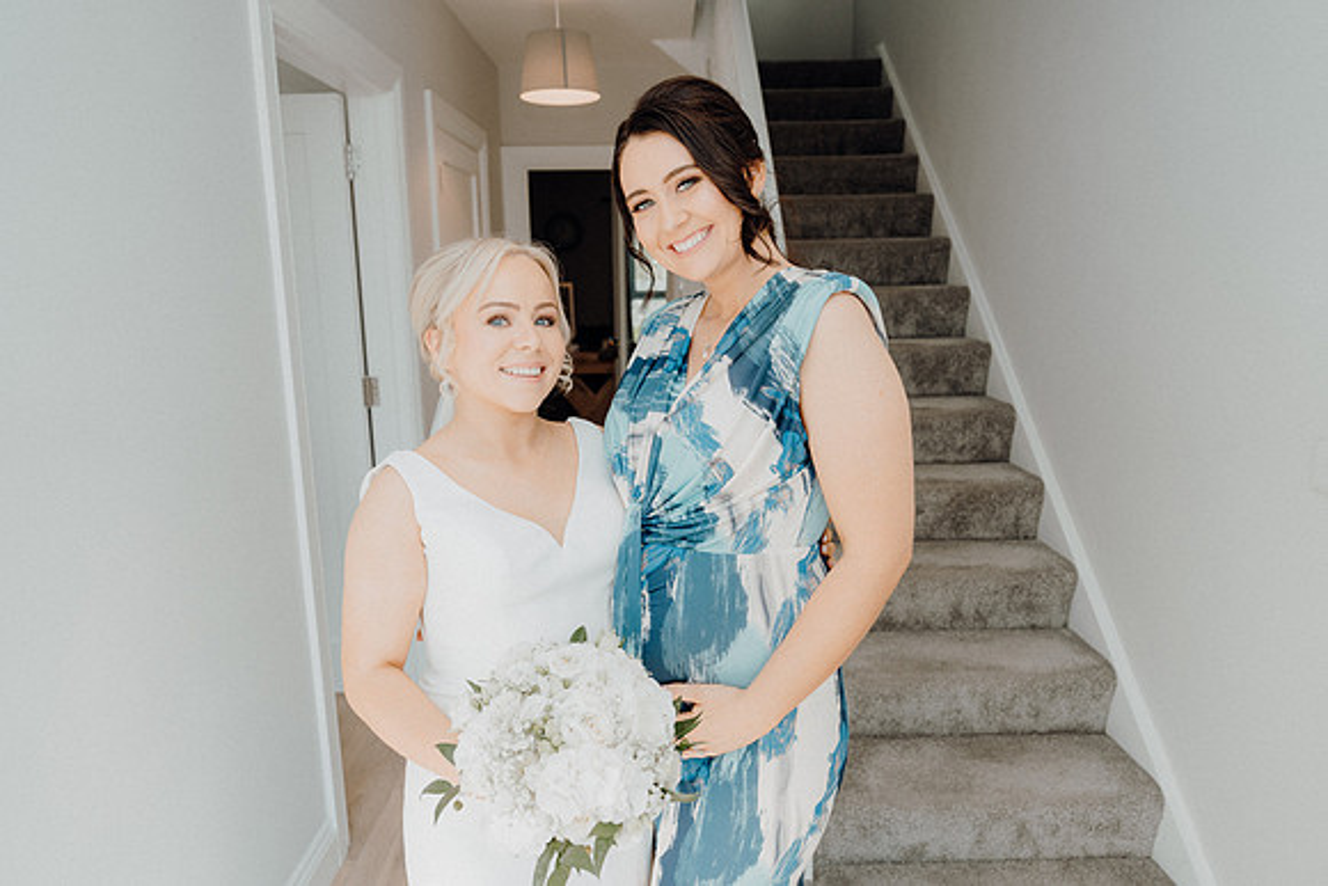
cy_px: 443
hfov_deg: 73.7
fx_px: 886
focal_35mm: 24
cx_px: 664
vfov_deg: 53.1
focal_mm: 24
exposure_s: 1/160
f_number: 3.5
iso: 125
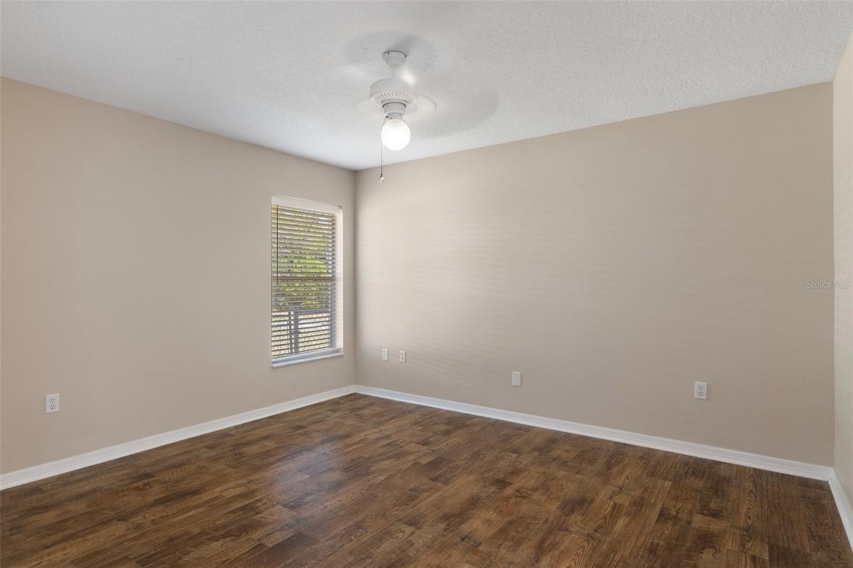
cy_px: 284
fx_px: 462
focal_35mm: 20
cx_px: 426
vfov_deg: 63.2
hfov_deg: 85.4
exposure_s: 1.5
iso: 320
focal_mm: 13
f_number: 8
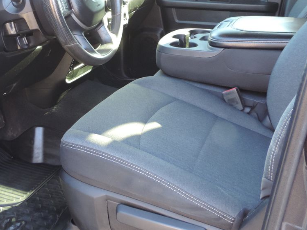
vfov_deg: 34.8
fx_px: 364
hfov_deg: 45.5
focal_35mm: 41
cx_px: 121
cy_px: 77
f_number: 3
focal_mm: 4.3
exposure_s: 1/30
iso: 280
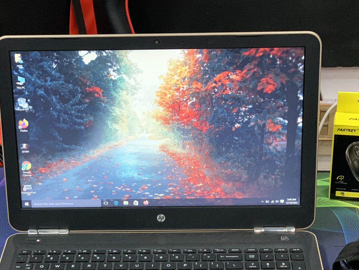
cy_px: 225
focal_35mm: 92
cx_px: 177
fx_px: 954
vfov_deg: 15.9
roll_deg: +0.9
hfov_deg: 21.3
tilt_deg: -28.4
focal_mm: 6
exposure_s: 1/60
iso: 250
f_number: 2.4
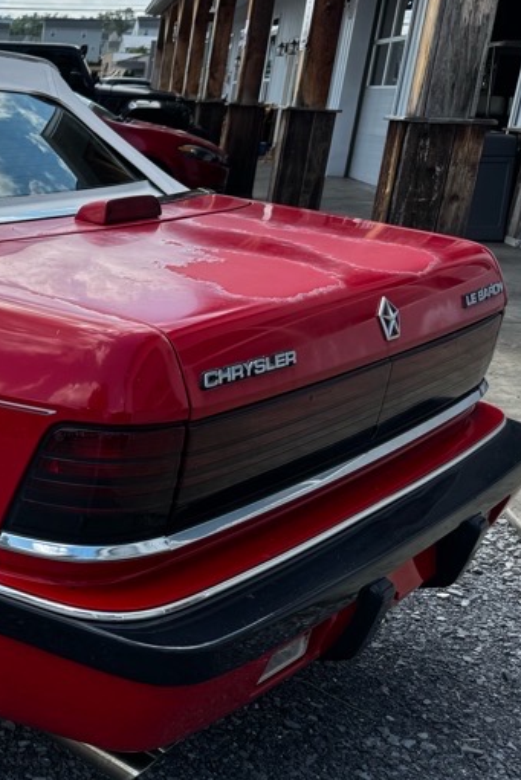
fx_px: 1085
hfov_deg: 23.4
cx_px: -182
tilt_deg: -17.0
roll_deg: -3.2
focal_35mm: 50
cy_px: 415
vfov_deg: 39.6
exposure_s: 1/1818
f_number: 1.78
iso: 80
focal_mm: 6.76
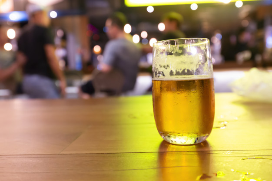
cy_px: 90
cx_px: 136
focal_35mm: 35
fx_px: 264
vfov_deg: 37.8
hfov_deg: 54.4
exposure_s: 1/80
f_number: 4.5
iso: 2000
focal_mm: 35
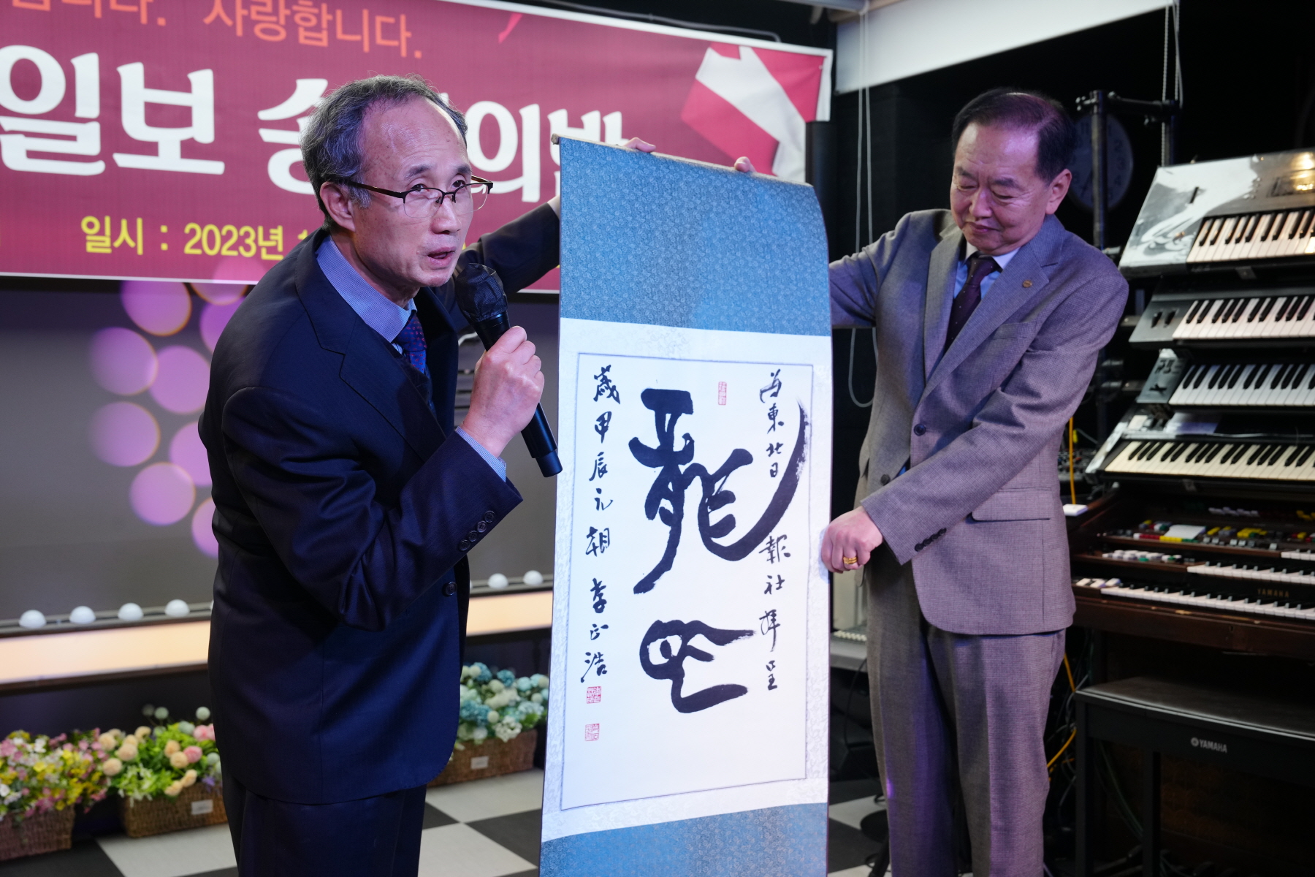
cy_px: 438
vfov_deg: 35.1
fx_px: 1388
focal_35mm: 38
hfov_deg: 50.7
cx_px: 658
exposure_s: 1/160
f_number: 5.6
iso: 800
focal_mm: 38
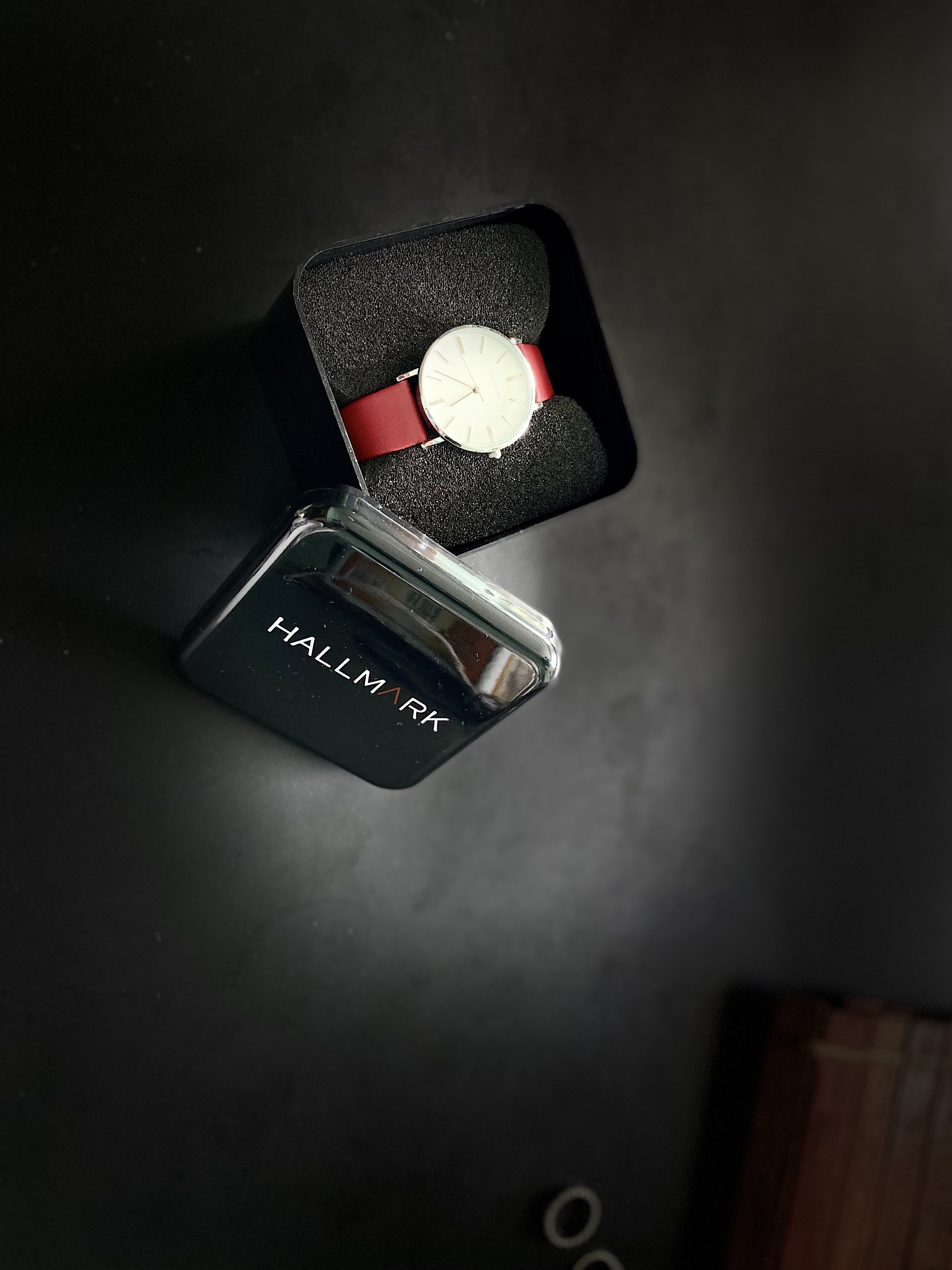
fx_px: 953
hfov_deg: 53.1
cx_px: 476
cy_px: 635
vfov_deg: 67.3
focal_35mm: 26
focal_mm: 4.25
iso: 320
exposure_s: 1/60
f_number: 1.8
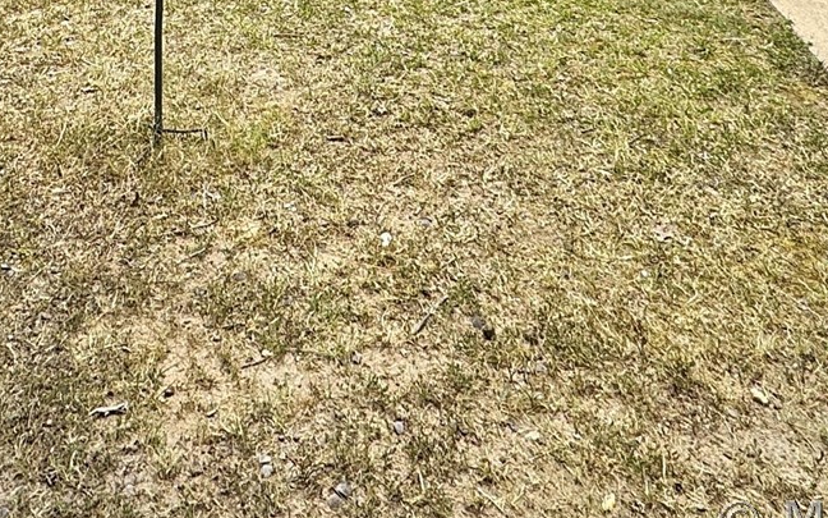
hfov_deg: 44.9
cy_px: -358
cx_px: 314
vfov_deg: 21.6
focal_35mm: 44
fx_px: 993
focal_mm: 2.2
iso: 40
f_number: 2.2
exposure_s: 1/340
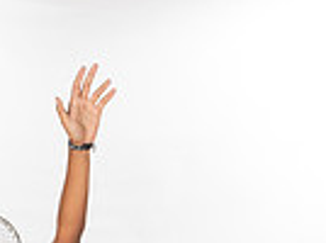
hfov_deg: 13.2
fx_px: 1401
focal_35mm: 149
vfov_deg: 9.1
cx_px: 85
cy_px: 537
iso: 800
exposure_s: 1/320
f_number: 7.1
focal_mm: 46
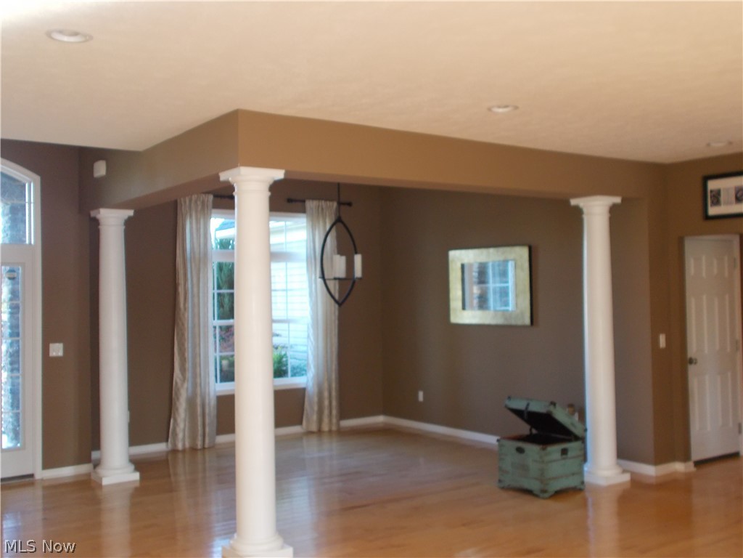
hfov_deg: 47.9
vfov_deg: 36.8
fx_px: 837
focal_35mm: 39
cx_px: 372
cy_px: 279
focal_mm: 6.9
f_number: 3.9
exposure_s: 1/30
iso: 200
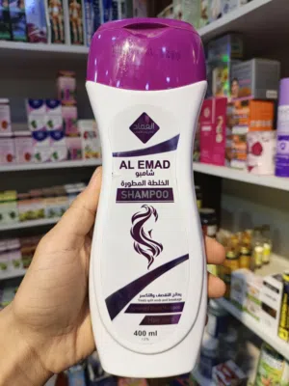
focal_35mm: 23
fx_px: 256
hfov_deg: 58.9
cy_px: 193
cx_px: 144
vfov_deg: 73.9
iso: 203
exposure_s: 1/66.6
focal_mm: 4.71
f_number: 1.79
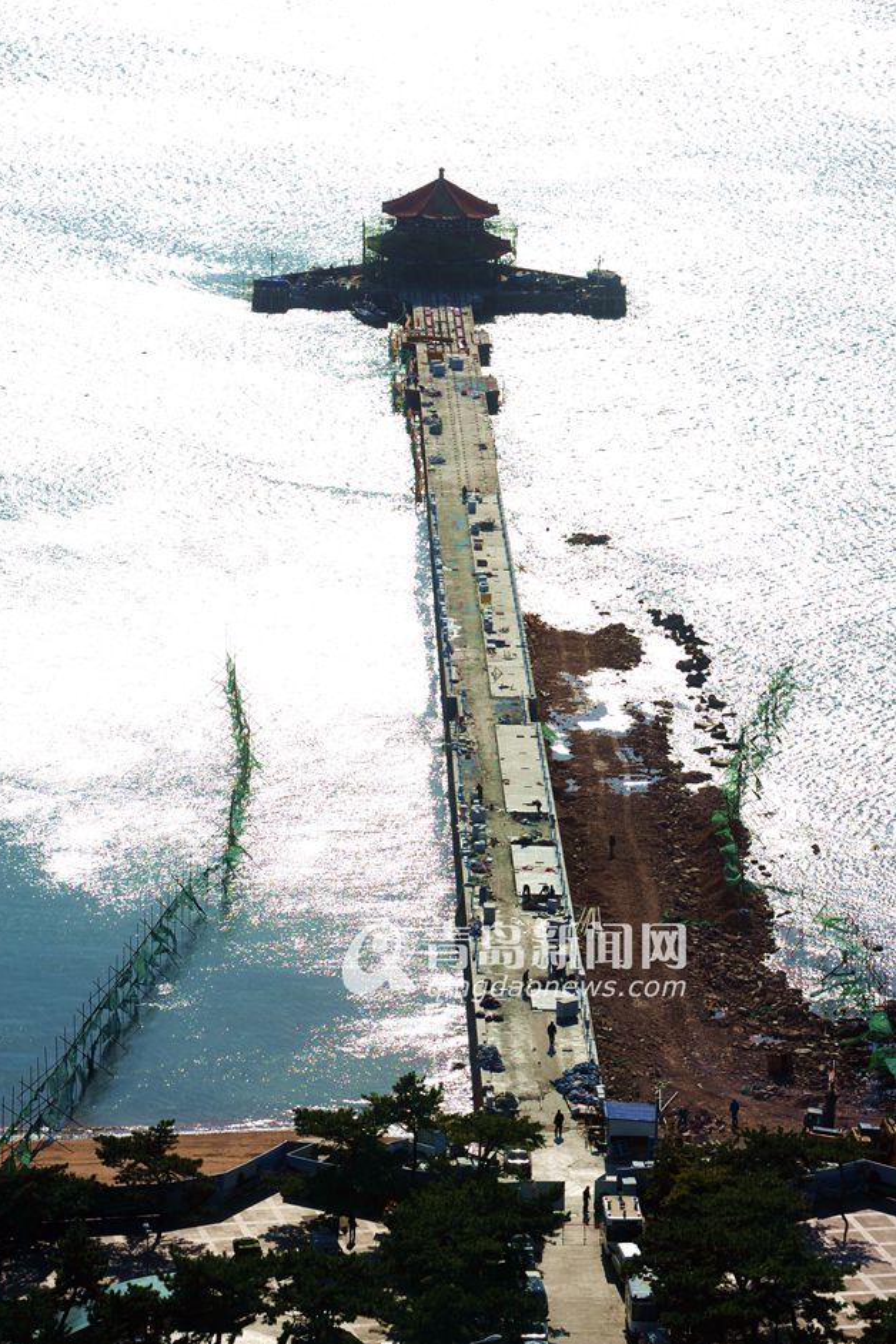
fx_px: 4704
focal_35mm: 126
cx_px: 447
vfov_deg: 16.3
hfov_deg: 10.9
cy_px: 673
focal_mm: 125
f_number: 11
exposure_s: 1/500
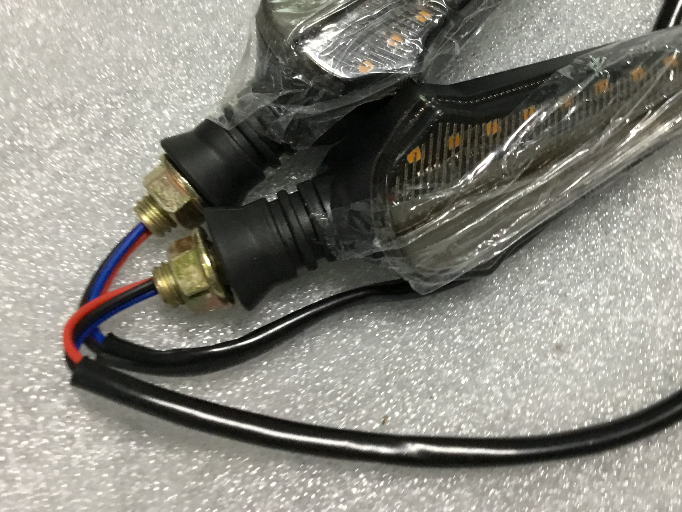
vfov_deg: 32.7
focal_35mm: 44
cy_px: 180
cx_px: 442
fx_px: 867
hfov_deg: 42.5
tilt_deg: -59.2
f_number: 2.4
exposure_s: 1/33
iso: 160
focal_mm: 3.3
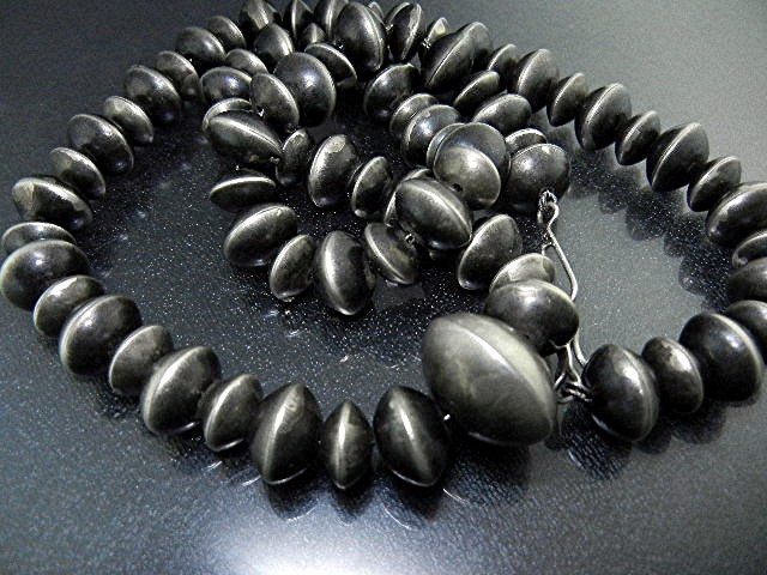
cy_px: 288
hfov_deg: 60.0
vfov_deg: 46.8
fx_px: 665
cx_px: 384
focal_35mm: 30
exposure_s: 1/30
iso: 800
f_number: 7
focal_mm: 5.4
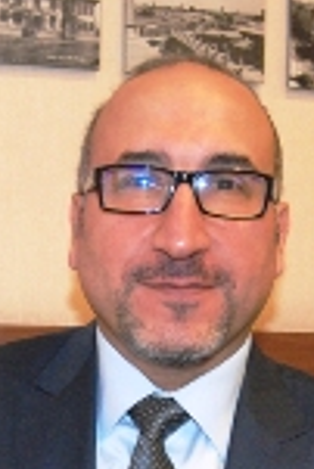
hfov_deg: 17.0
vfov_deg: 24.6
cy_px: 426
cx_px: 81
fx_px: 1044
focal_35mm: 80
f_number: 5.6
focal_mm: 18
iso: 1600
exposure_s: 1/60
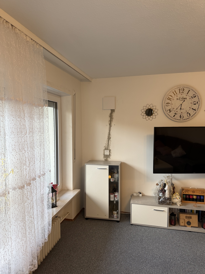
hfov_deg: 56.8
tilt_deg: -3.6
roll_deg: +0.6
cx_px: 102
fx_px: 190
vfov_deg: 71.6
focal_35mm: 24
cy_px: 137
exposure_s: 1/50
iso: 125
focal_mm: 6.76
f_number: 1.78
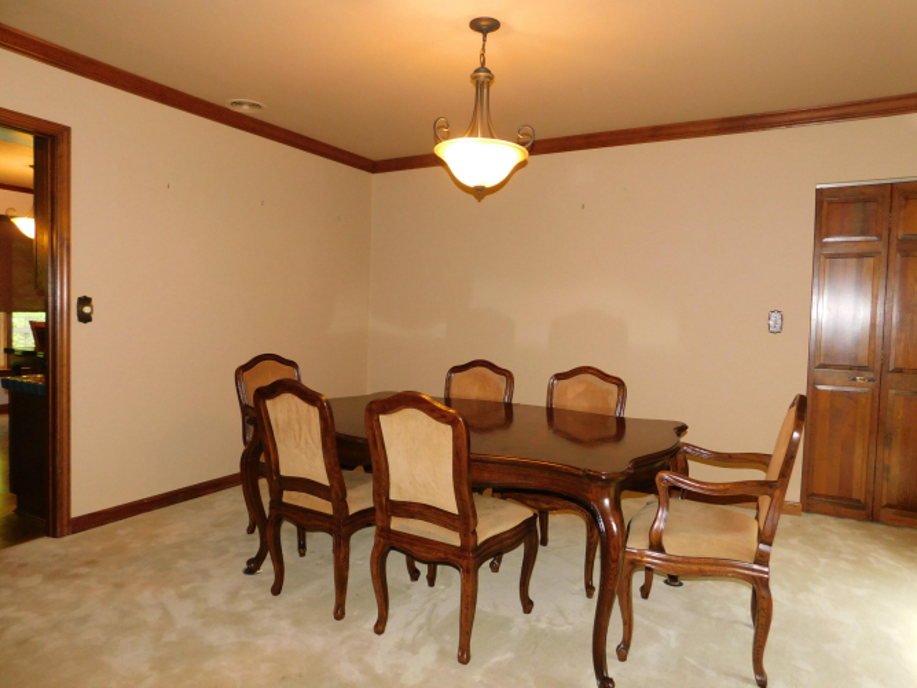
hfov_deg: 73.9
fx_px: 609
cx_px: 458
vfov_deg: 58.9
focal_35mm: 23
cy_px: 344
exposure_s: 1/30
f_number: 3
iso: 200
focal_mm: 4
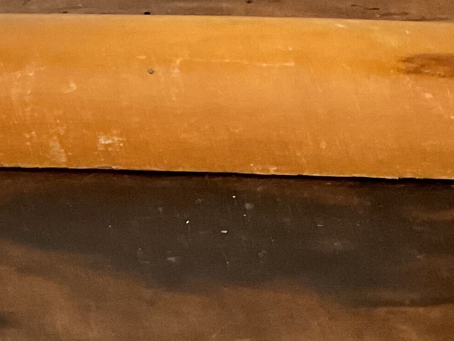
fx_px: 1561
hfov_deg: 16.0
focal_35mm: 119
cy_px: 20
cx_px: -67
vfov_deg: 12.3
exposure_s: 1/50
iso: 200
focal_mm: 3
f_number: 1.8
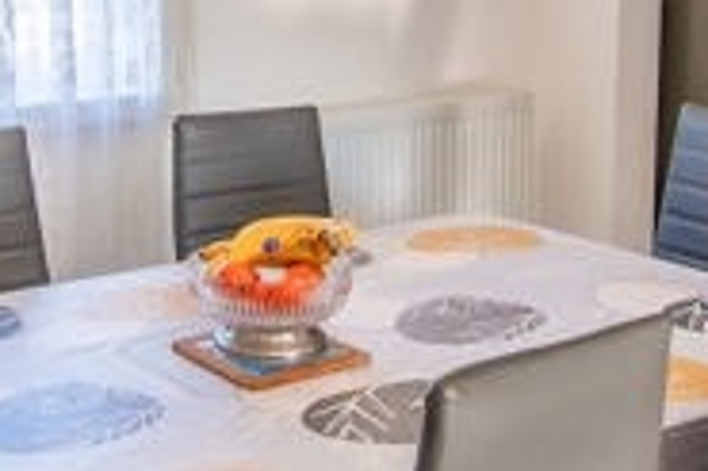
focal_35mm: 65
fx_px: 1277
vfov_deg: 20.6
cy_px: 86
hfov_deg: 30.6
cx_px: 199
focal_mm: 10
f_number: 5.6
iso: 320
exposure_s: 1/60
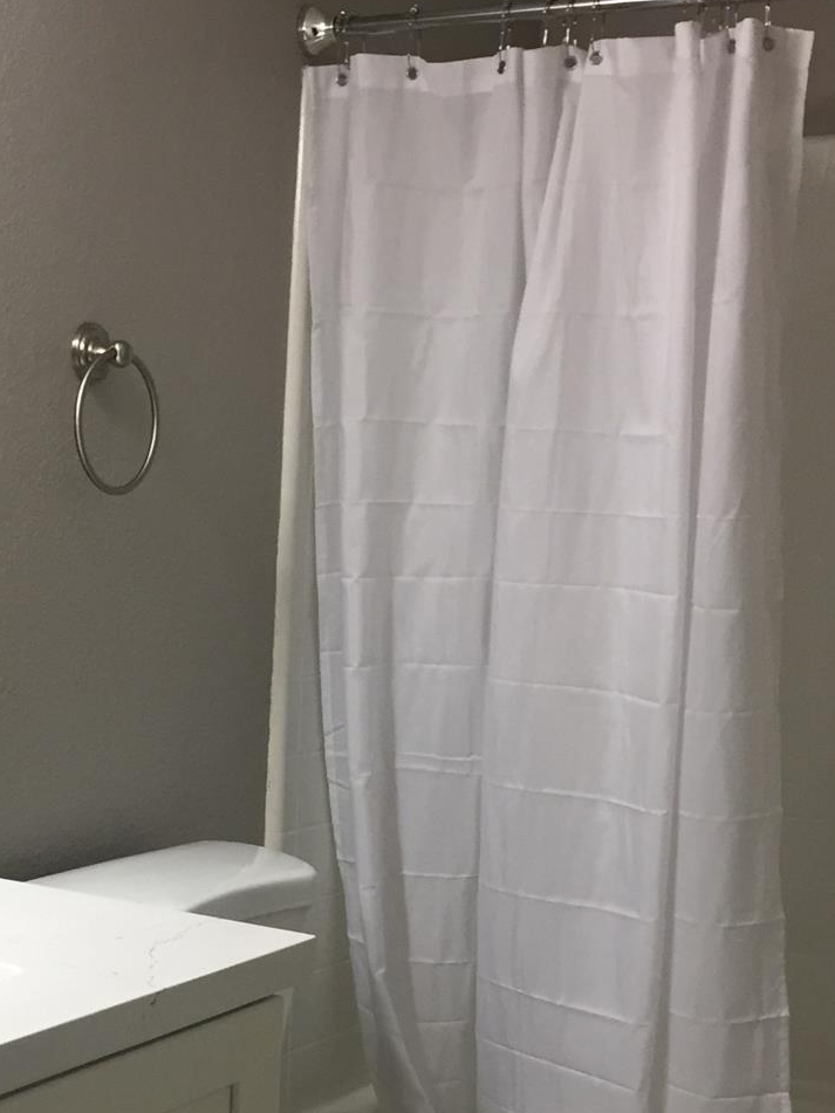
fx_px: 1962
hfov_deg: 23.7
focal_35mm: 61
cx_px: 187
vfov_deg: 30.9
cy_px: 892
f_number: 2.2
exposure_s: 1/30
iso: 80
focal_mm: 4.15
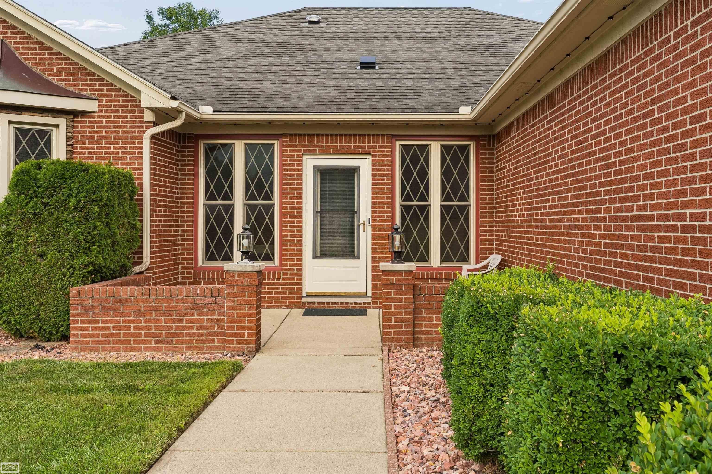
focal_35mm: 30
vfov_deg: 43.6
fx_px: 593
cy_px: 237
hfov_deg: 61.9
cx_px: 356
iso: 200
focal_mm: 30
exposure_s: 1/50
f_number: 11
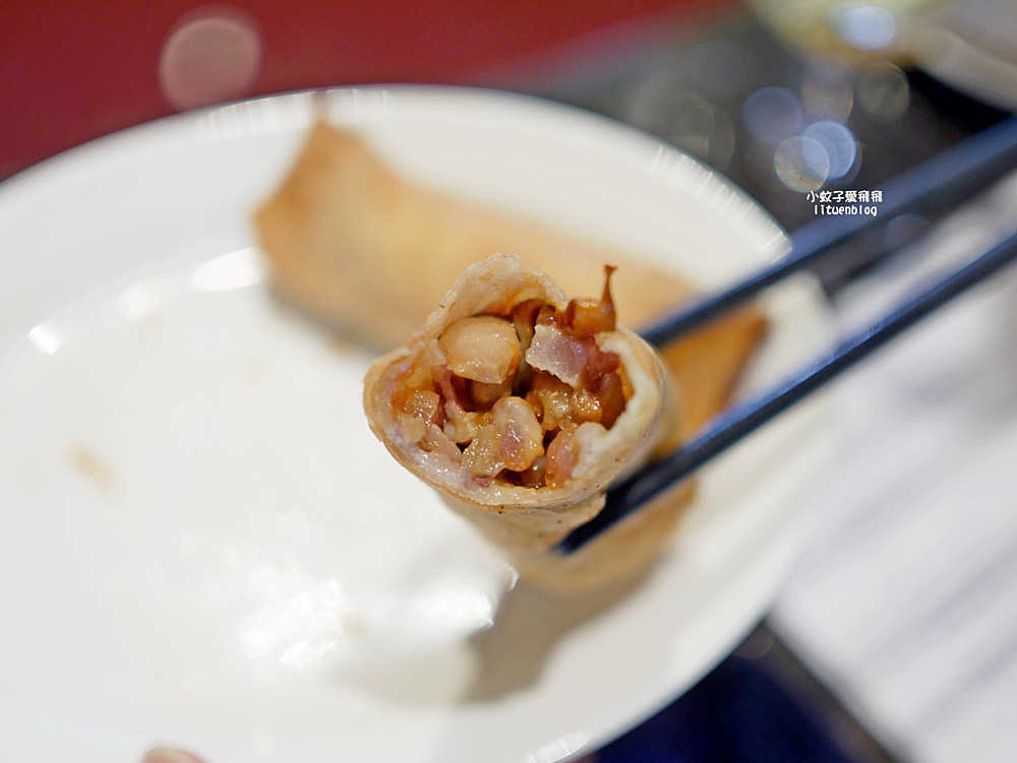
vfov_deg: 29.1
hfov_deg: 38.2
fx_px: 1470
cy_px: 382
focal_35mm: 50
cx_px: 508
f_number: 1.8
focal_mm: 25
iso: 200
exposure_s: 1/160
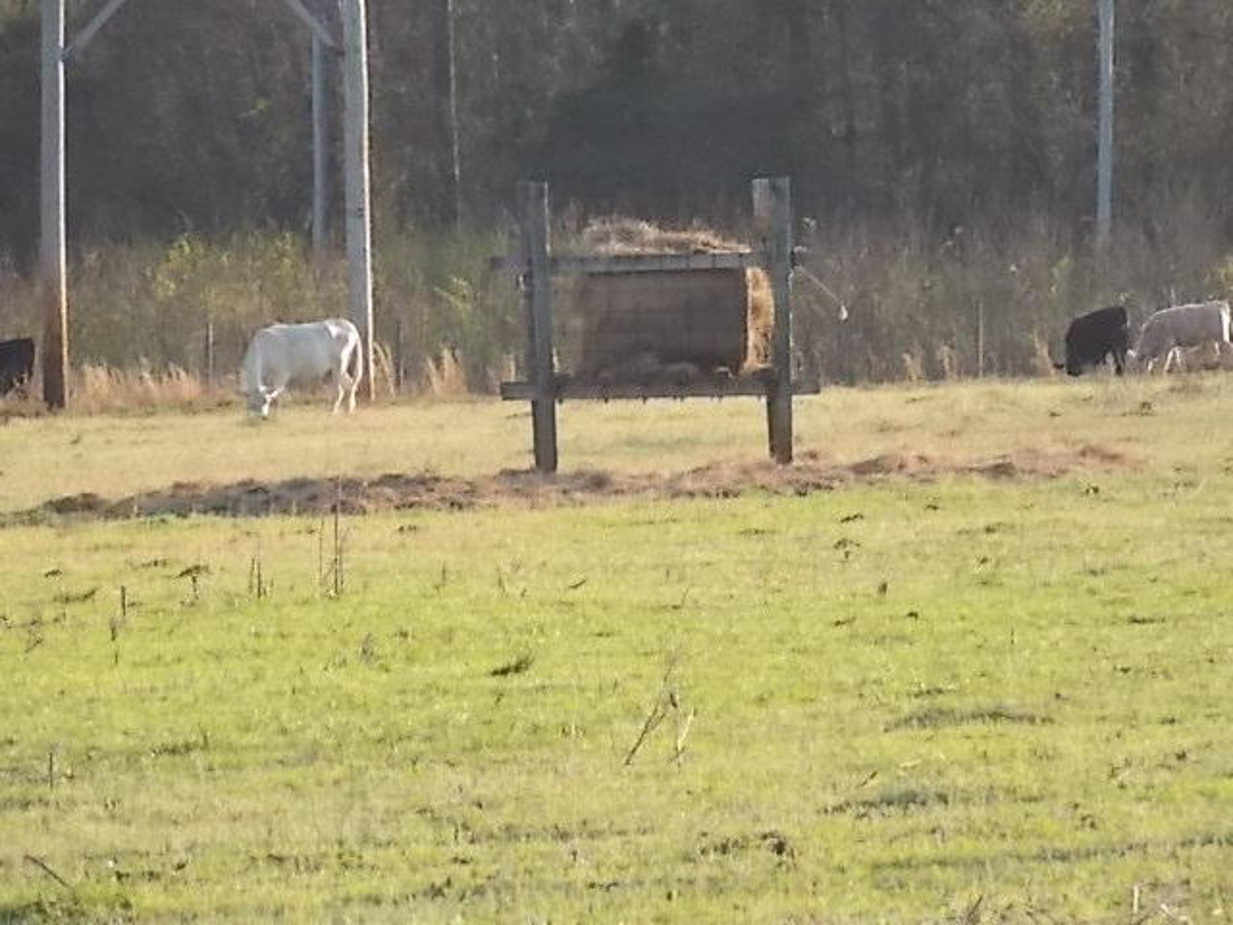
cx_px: 616
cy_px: 462
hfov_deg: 4.1
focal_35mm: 489
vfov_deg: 3.0
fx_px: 17418
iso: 160
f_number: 5.9
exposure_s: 1/125
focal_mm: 87
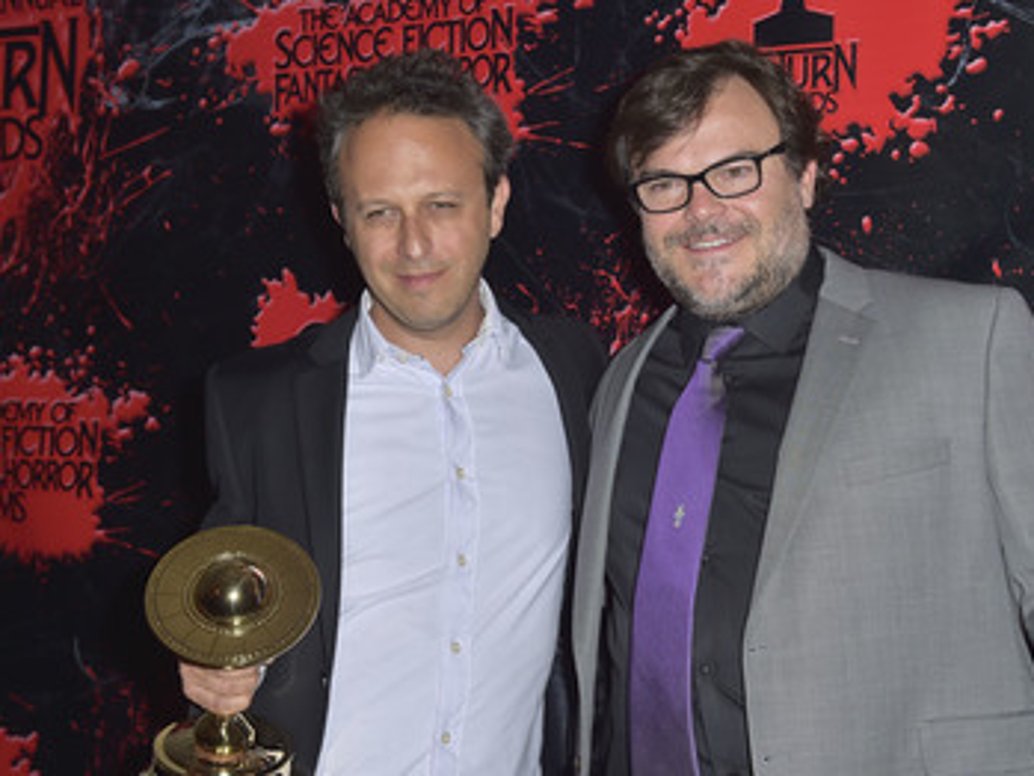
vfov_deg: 23.7
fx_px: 1853
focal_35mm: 62
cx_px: 581
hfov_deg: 31.2
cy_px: 391
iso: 250
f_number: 6.3
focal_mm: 50
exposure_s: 1/250
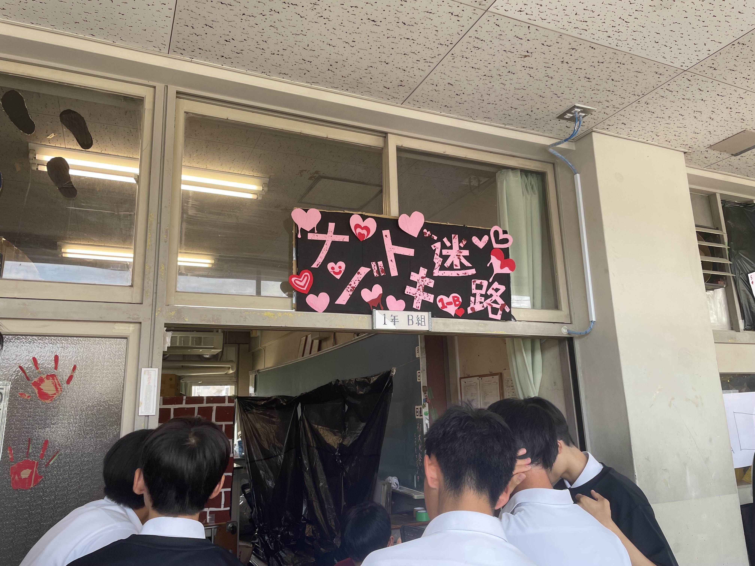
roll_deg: +1.9
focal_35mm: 26
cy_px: 283
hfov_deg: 67.3
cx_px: 378
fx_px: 567
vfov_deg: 53.1
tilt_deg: +11.8
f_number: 1.6
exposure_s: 1/121
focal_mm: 4.2
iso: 32
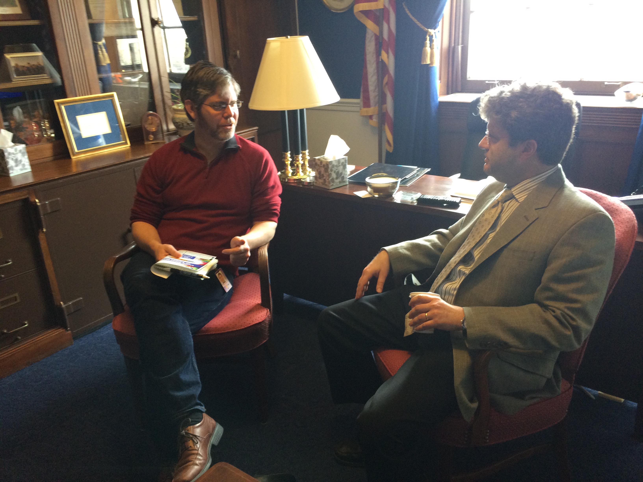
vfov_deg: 48.2
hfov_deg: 61.7
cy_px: 241
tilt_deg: -22.0
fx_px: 539
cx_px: 322
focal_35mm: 29
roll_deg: +4.6
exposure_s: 1/30
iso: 160
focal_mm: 4.15
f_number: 2.2
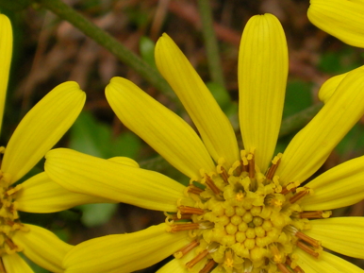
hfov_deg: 23.0
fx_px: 893
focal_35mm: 85
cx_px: 195
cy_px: 161
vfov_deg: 17.3
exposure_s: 1/286
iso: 50
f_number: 3.5
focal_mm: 6.3
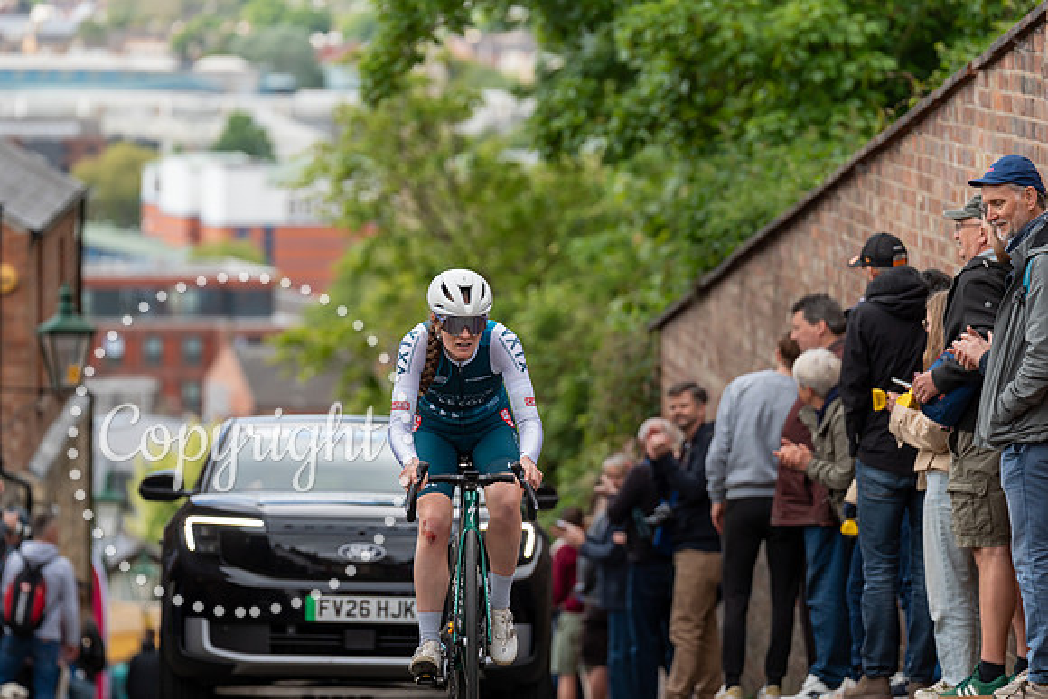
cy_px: 350
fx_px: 5823
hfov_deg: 10.3
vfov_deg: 6.9
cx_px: 524
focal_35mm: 200
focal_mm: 200
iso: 500
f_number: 4
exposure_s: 1/1000
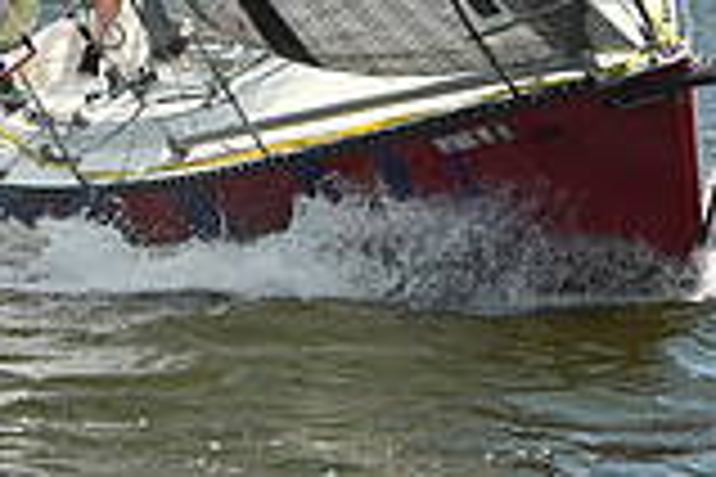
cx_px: 491
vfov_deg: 4.6
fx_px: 5966
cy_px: -209
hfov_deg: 6.9
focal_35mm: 300
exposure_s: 1/1250
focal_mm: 82
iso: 320
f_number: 9
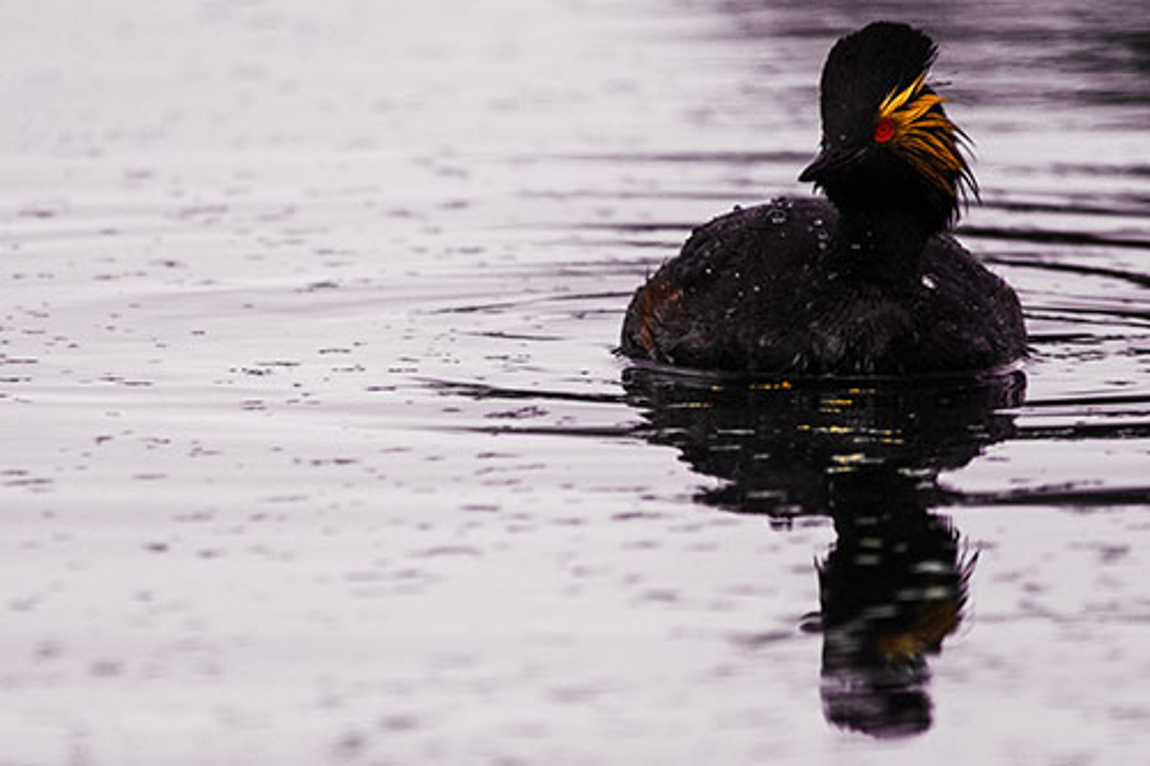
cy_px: 383
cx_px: 575
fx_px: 38319
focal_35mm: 1200
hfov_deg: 1.7
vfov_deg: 1.1
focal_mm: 1200
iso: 3200
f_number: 13
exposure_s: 1/3200
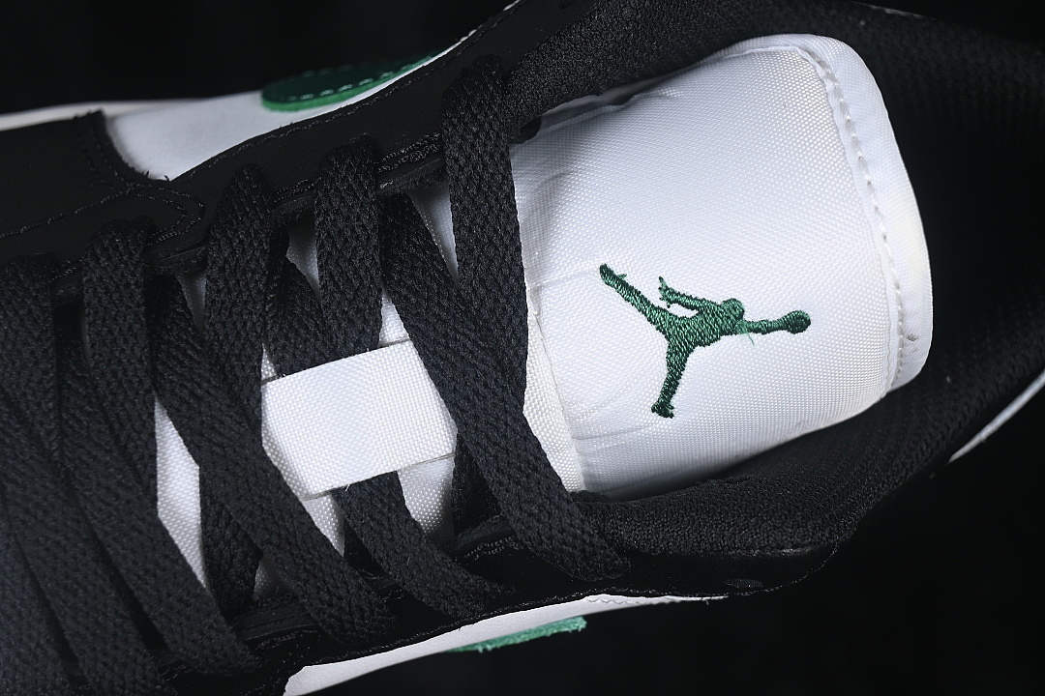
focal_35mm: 75
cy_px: 348
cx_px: 522
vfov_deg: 18.2
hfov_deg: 27.0
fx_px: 2177
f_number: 7.1
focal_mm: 50
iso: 160
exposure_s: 1/60
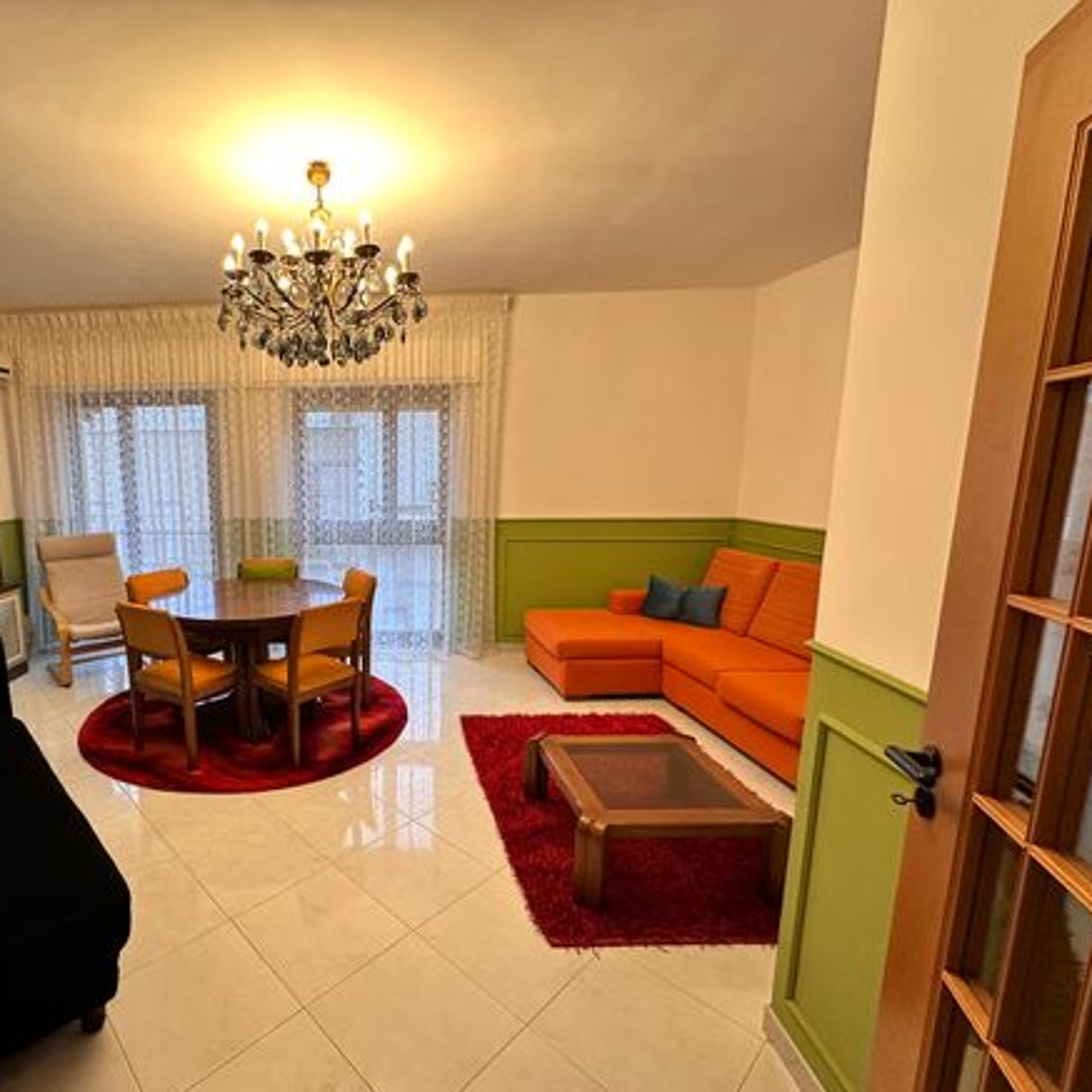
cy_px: 560
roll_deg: +0.5
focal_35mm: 17
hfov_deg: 80.9
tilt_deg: -9.1
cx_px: 357
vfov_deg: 84.0
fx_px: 607
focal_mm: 2.22
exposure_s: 1/100
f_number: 2.2
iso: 200
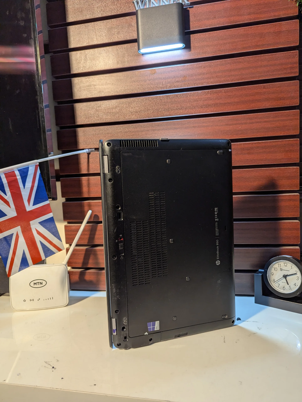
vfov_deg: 71.5
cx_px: 151
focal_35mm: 24
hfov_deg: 56.9
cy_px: 201
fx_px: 278
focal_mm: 6.81
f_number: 1.85
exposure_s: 1/91.7
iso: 76
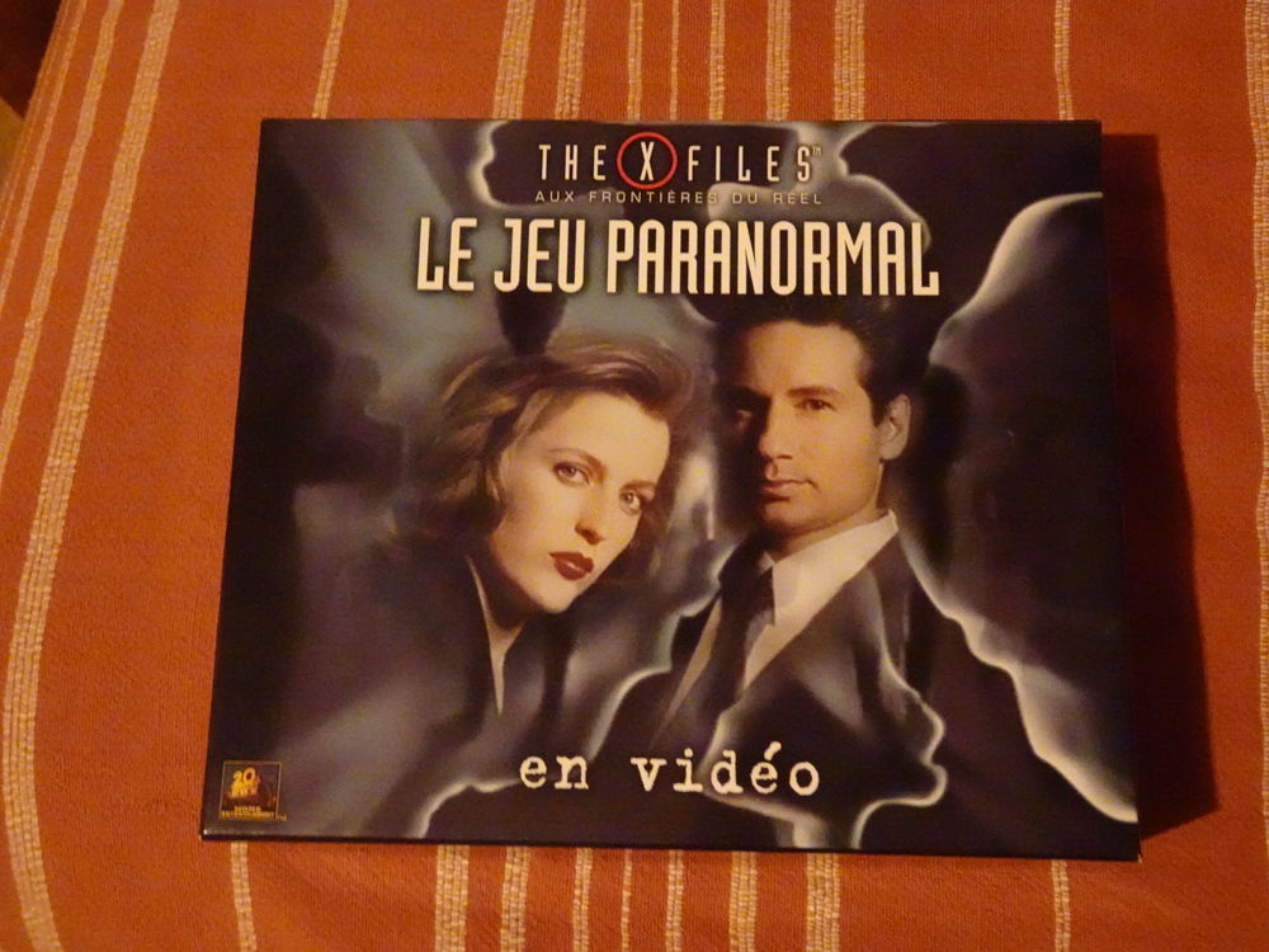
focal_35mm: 41
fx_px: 1503
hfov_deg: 45.8
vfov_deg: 35.1
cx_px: 634
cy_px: 476
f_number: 4
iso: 3200
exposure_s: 1/13
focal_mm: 6.84
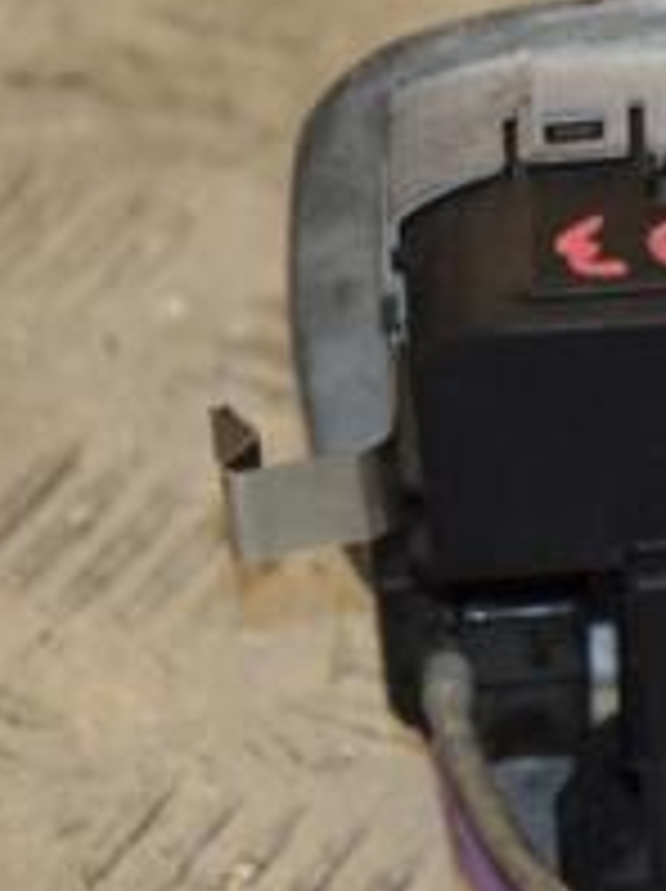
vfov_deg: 4.9
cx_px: 945
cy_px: 432
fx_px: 10360
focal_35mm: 403
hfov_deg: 3.7
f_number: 5.6
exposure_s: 1/200
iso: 800
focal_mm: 92
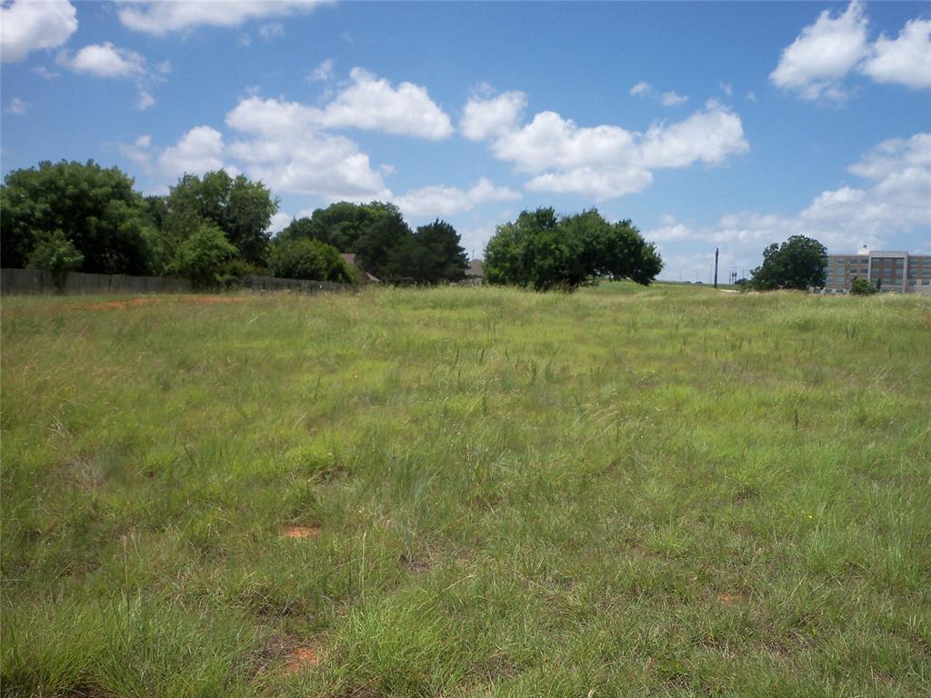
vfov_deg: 37.7
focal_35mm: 38
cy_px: 349
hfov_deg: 49.0
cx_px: 466
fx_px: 1022
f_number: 5.6
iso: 100
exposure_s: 1/500
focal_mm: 6.3
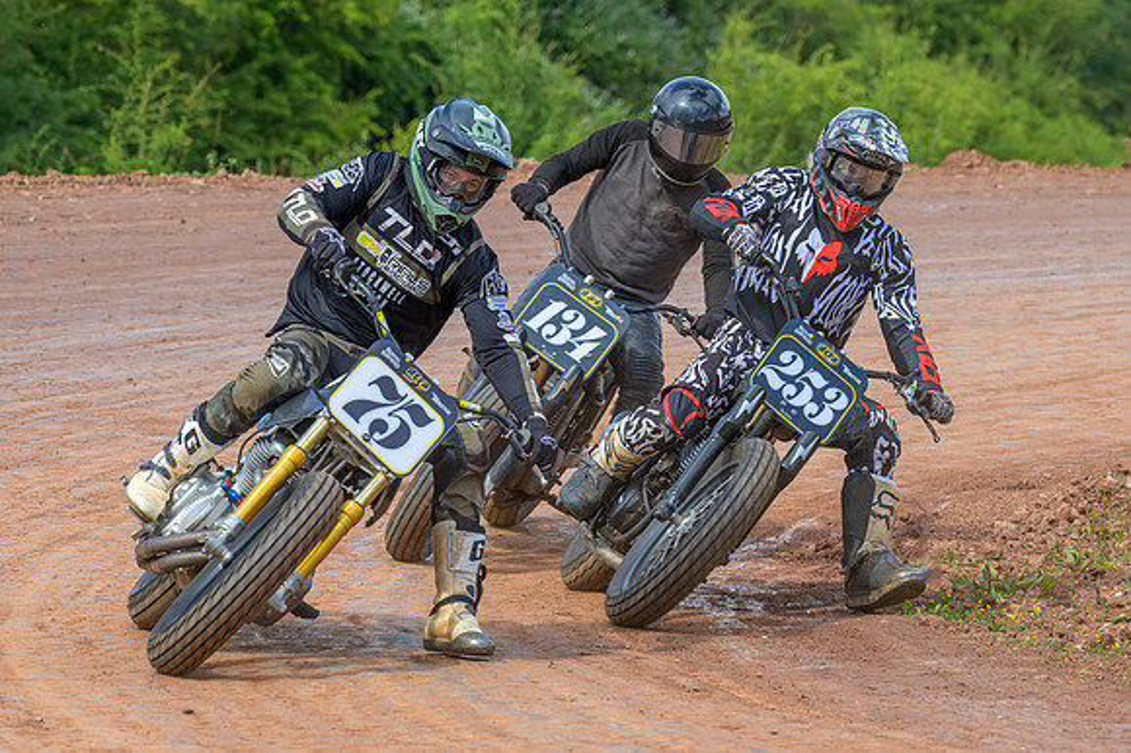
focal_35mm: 249
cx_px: 576
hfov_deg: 8.3
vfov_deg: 5.5
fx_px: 7832
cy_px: 370
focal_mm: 145
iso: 125
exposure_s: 1/400
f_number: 5
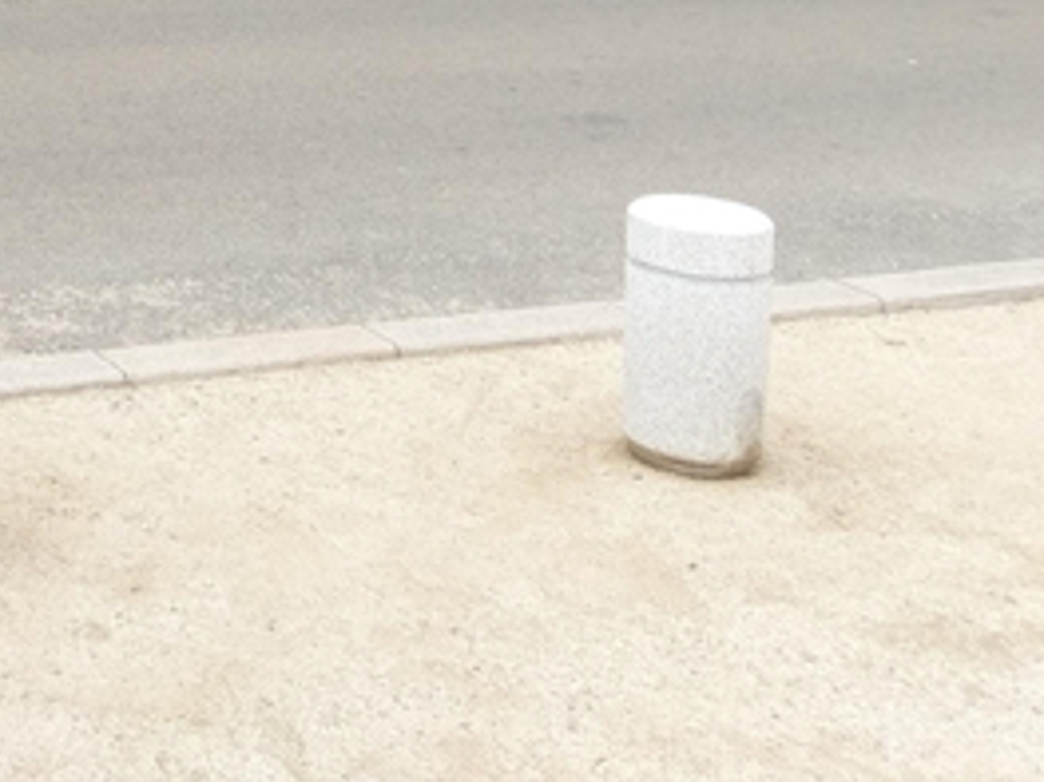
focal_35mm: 79
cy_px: -377
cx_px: -179
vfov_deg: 17.0
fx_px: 2382
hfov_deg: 22.9
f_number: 1.8
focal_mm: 4.58
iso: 100
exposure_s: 1/691
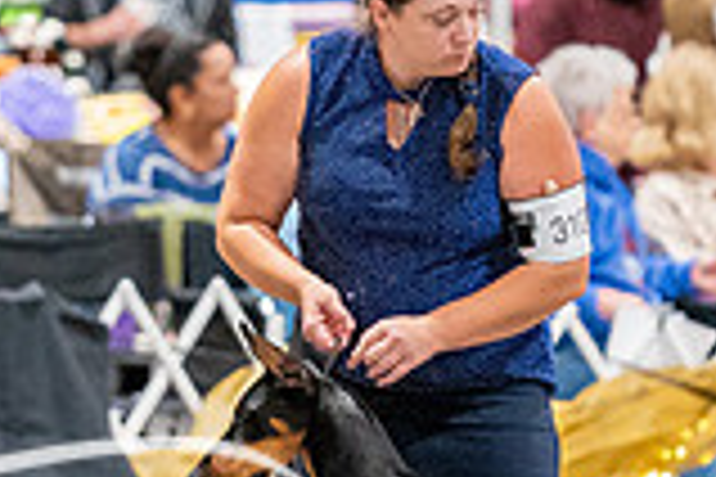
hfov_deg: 2.8
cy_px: 281
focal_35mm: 730
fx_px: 14518
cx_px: 405
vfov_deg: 1.9
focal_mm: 200
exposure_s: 1/250
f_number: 2.8
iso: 6400
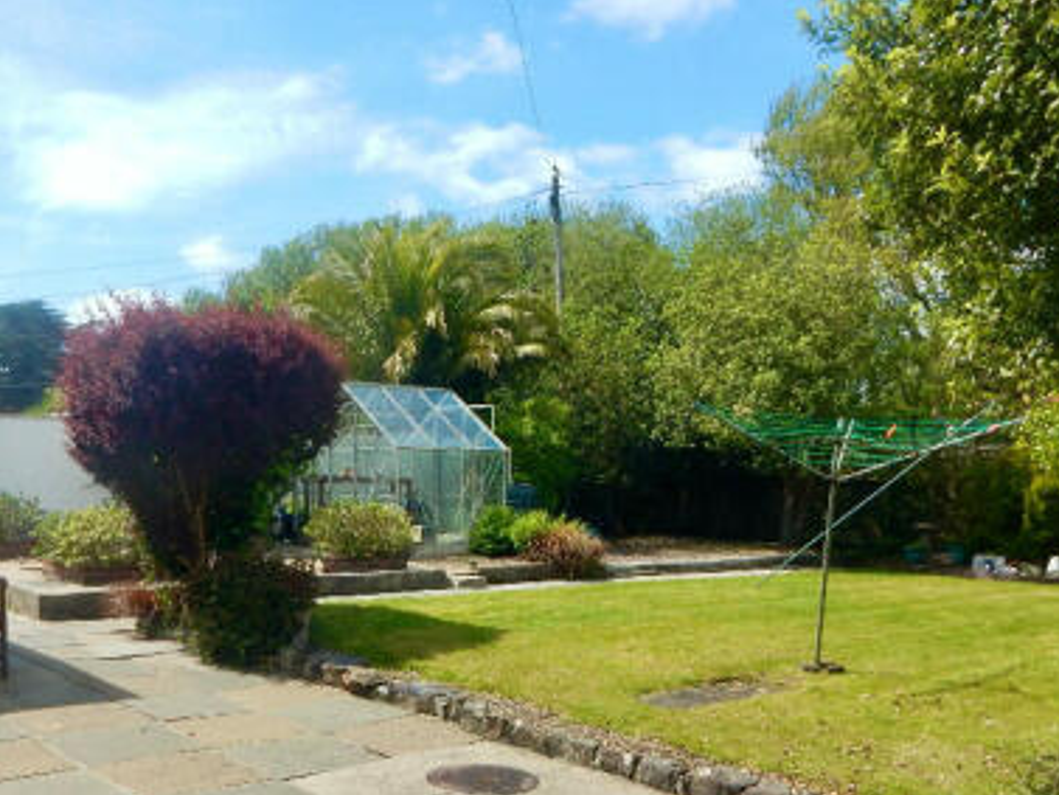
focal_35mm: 34
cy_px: 589
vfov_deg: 40.7
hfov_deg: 53.8
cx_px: 456
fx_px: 1040
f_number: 6
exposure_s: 1/400
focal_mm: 4
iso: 125
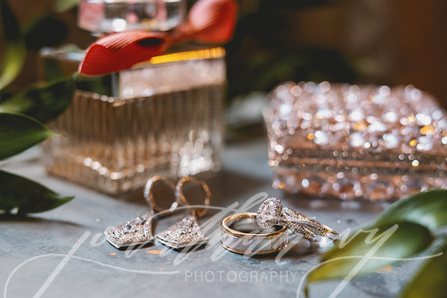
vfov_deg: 24.2
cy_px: 167
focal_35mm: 56
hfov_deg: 35.6
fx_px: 694
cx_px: 197
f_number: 4
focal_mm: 50
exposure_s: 1/125
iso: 1250
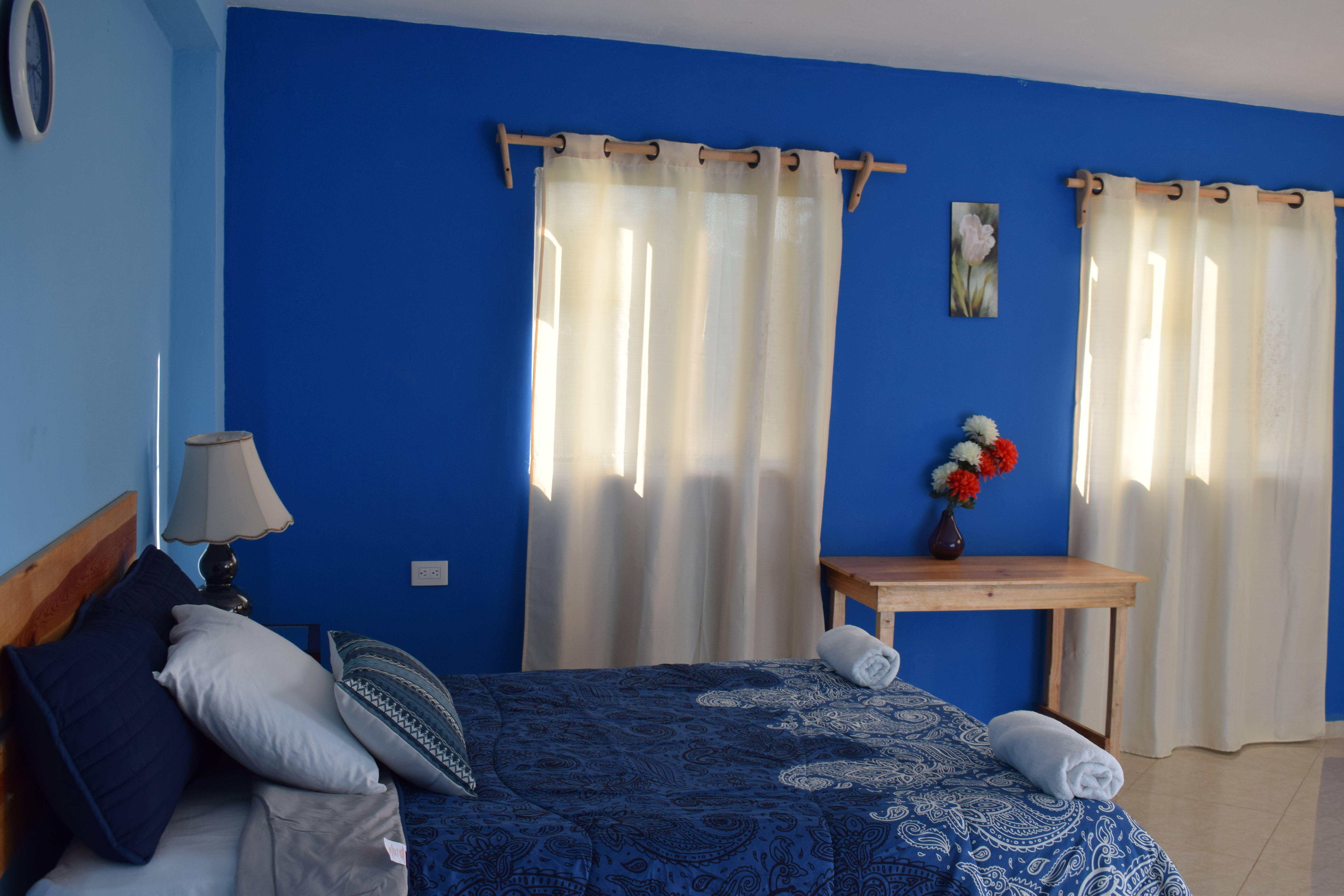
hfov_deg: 53.1
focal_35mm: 36
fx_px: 1344
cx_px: 672
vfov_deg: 36.9
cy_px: 448
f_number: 7.1
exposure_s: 1/200
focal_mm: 24
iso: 400
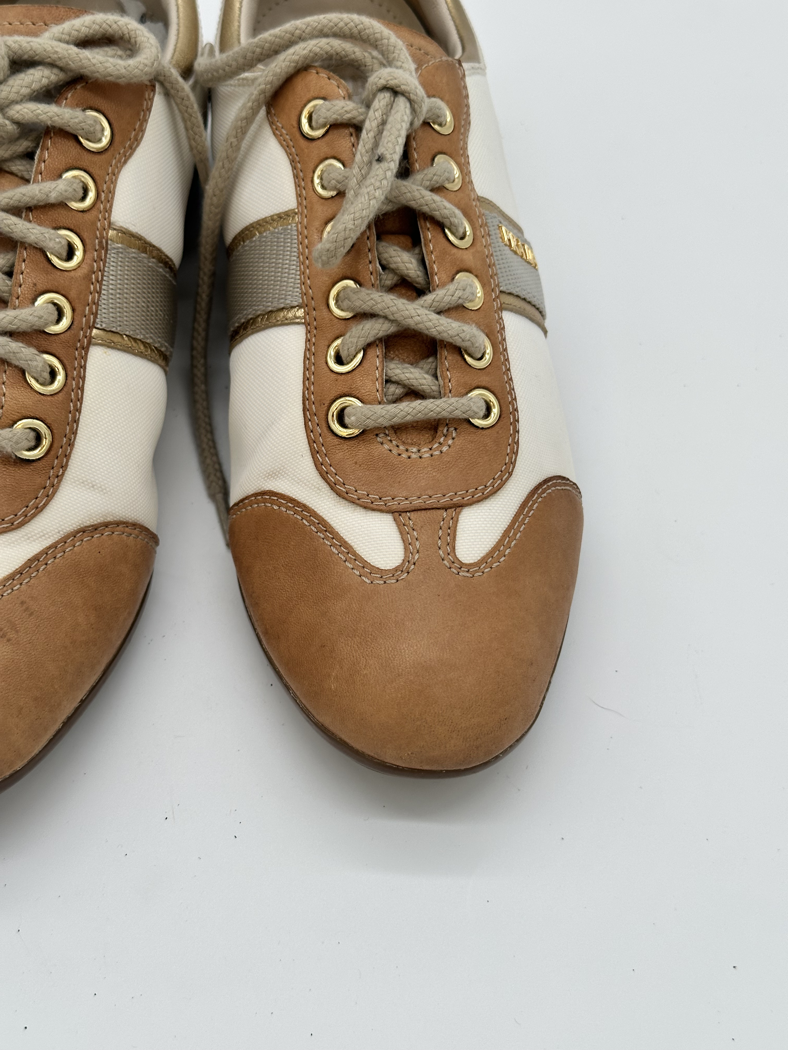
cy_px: 525
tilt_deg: -53.1
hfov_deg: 30.3
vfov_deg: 39.7
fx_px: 1457
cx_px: 394
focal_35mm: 48
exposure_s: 1/823
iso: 64
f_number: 1.78
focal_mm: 6.86
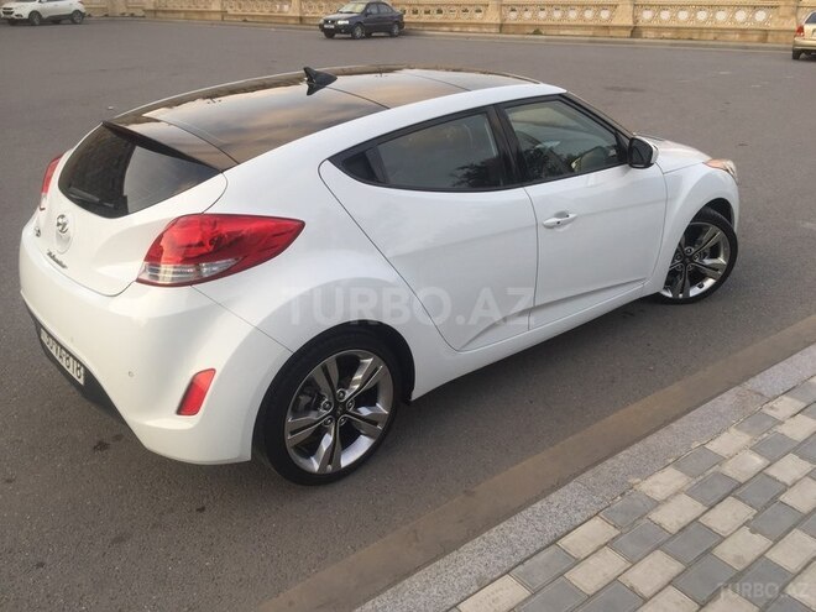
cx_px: 408
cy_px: 306
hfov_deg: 61.7
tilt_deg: -24.4
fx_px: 684
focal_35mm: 29
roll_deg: -0.6
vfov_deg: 48.2
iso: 32
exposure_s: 1/273
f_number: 2.2
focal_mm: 4.15
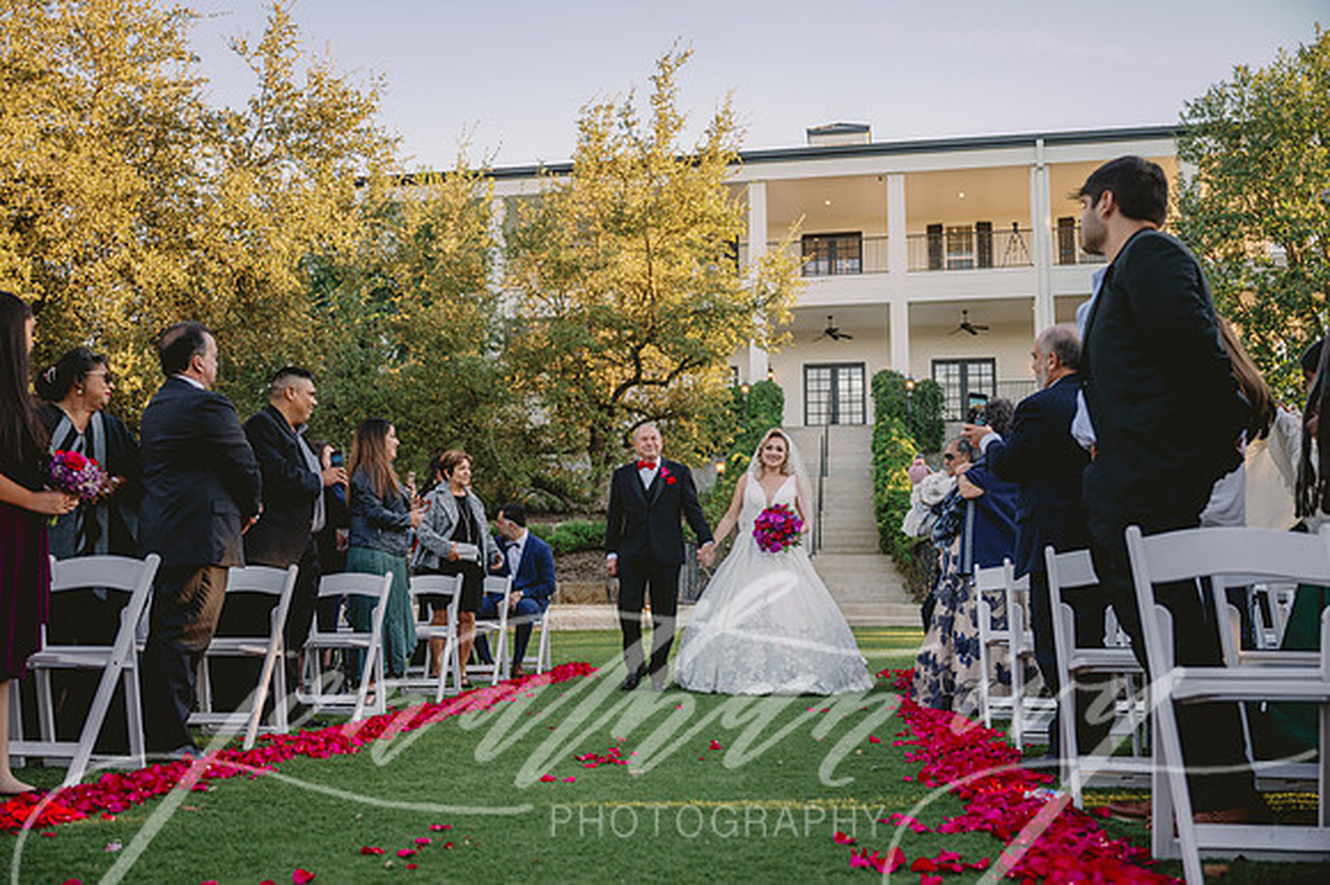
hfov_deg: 56.5
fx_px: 1237
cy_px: 442
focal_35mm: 34
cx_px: 665
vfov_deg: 39.4
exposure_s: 1/1000
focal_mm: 33.5
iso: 320
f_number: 2.8
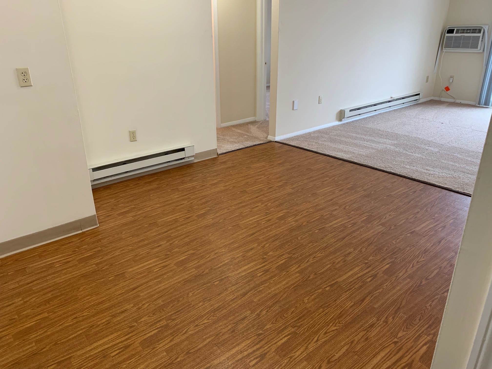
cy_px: 184
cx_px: 246
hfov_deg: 67.3
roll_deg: +0.8
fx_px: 370
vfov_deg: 53.1
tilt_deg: -22.1
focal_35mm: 26
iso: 160
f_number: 1.8
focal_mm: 4.25
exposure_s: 1/60
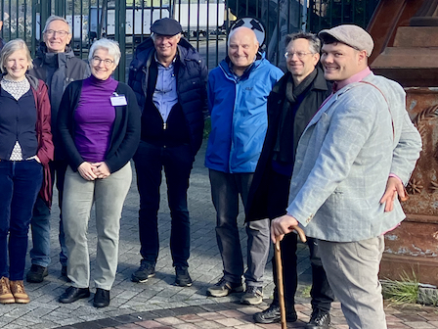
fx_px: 1012
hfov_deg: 21.9
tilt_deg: -4.6
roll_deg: +0.3
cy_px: 118
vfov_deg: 18.4
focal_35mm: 80
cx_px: -135
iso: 32
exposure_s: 1/506
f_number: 1.8
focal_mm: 3.99
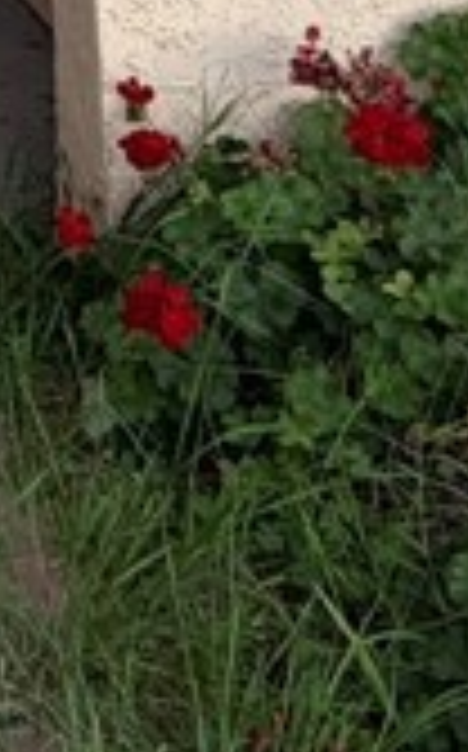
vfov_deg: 18.8
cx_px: -734
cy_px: -513
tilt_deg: -8.3
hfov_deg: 11.3
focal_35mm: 91
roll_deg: +2.9
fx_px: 1862
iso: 64
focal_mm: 2.22
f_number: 2.2
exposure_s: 1/121
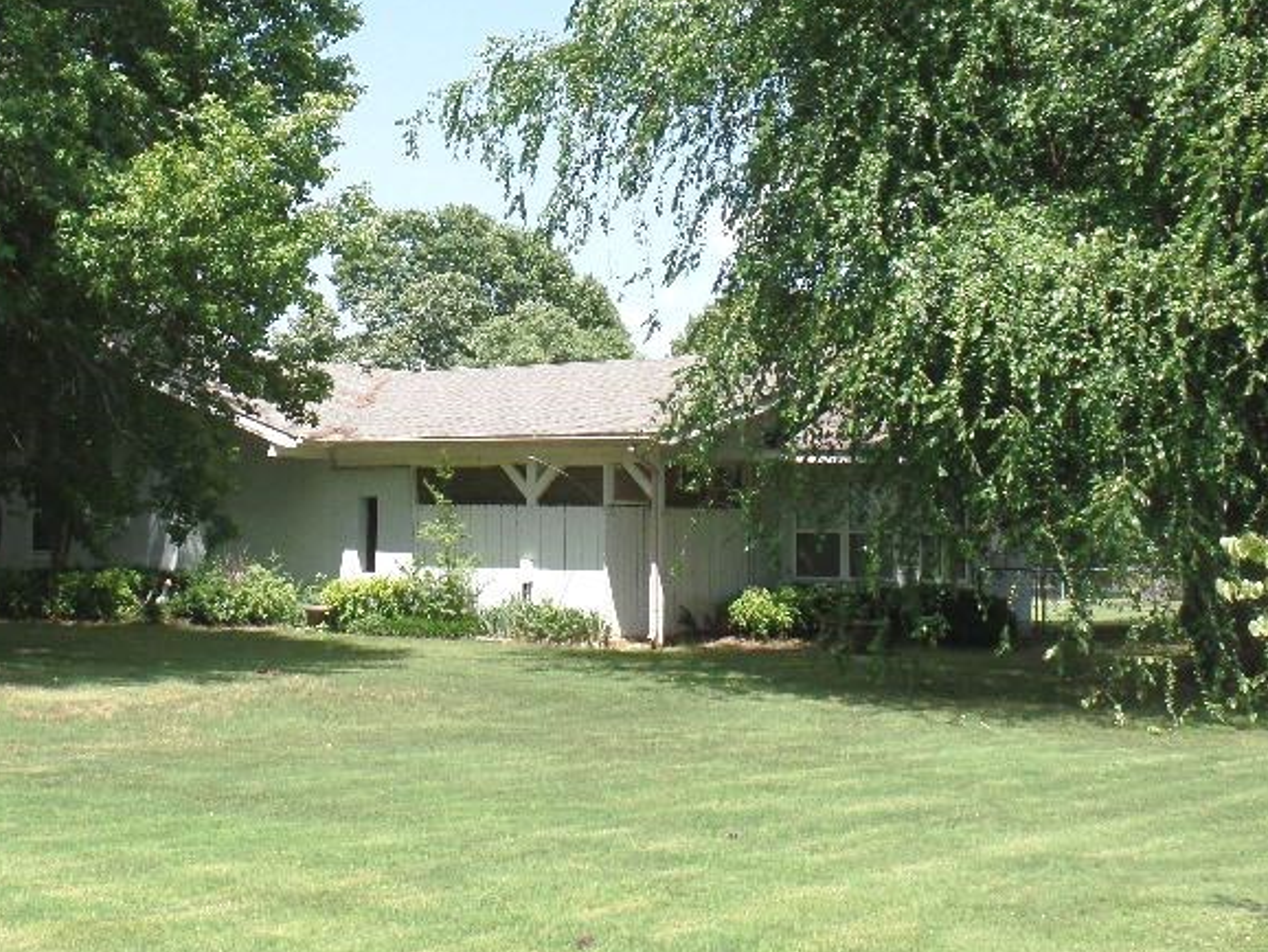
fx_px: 2272
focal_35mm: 62
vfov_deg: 23.5
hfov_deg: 30.9
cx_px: 393
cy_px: 290
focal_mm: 6.2
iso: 80
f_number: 3.4
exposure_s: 1/500
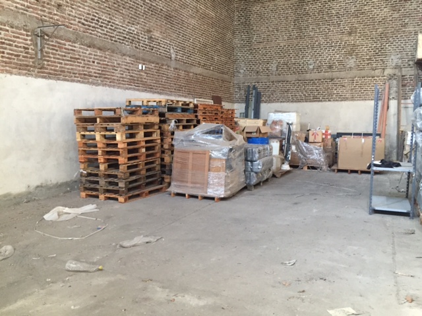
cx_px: 211
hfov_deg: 61.7
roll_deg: -0.9
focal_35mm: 29
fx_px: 354
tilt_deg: -3.9
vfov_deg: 48.2
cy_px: 158
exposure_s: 1/25
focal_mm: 4.15
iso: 250
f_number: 2.2
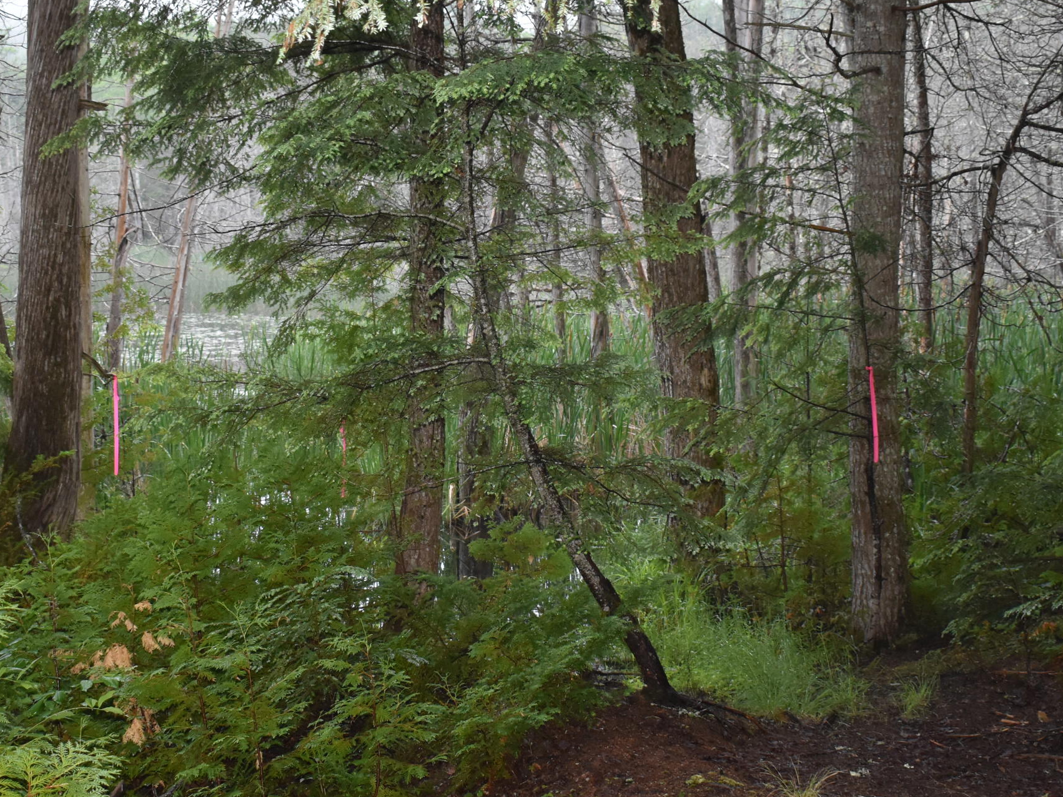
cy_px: 450
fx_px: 1873
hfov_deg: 31.7
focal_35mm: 61
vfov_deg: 24.0
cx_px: 505
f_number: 3.8
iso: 1100
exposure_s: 1/125
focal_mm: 24
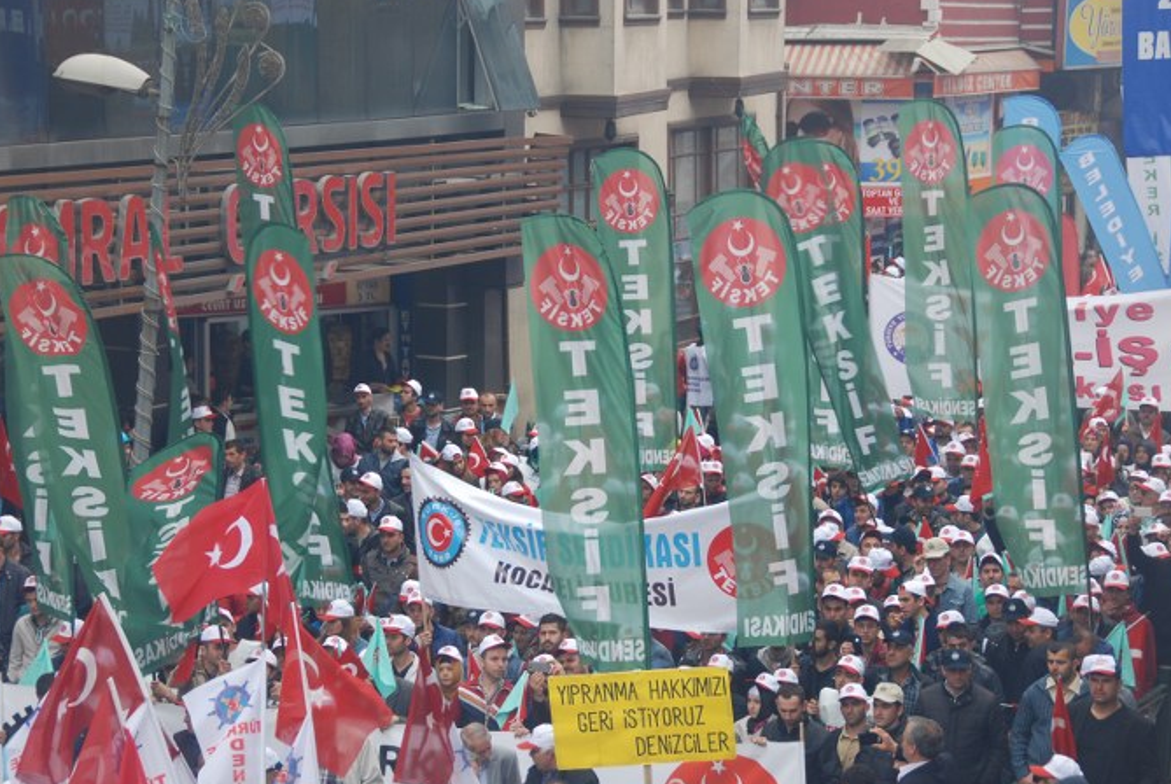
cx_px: 597
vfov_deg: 11.8
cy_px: 418
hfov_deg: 17.5
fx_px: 3798
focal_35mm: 117
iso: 200
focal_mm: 65
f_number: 5
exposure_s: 1/160
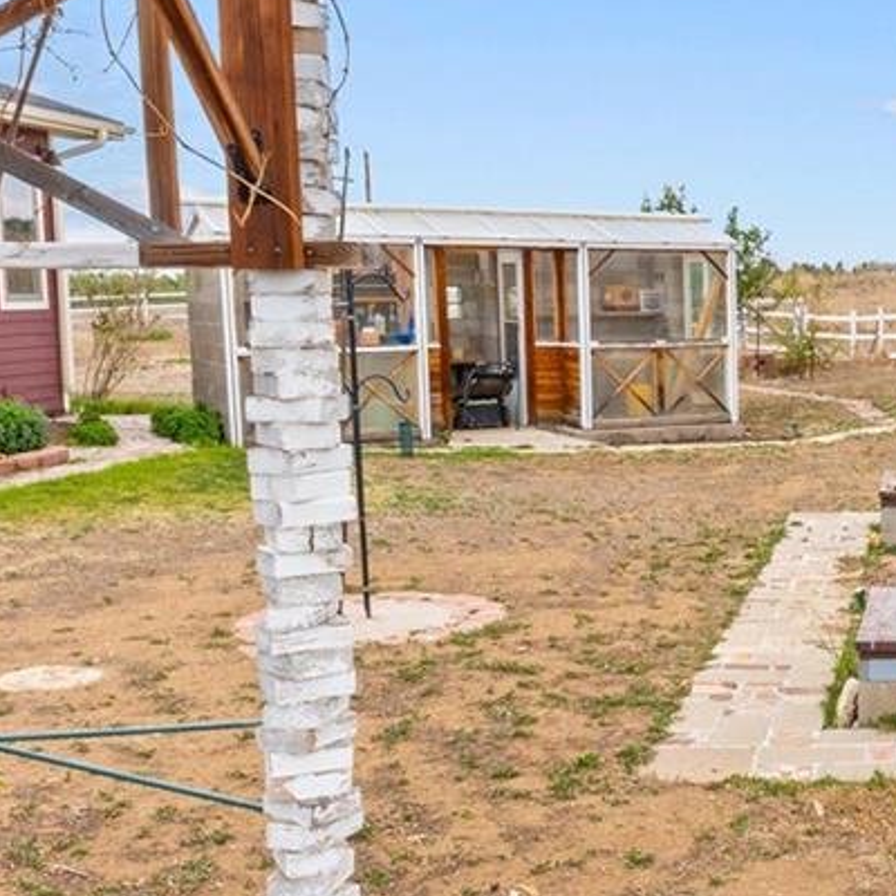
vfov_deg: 33.4
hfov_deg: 29.4
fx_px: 1494
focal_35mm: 51
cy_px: 441
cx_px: 1035
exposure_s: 1/25
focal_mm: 10
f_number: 10
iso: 100
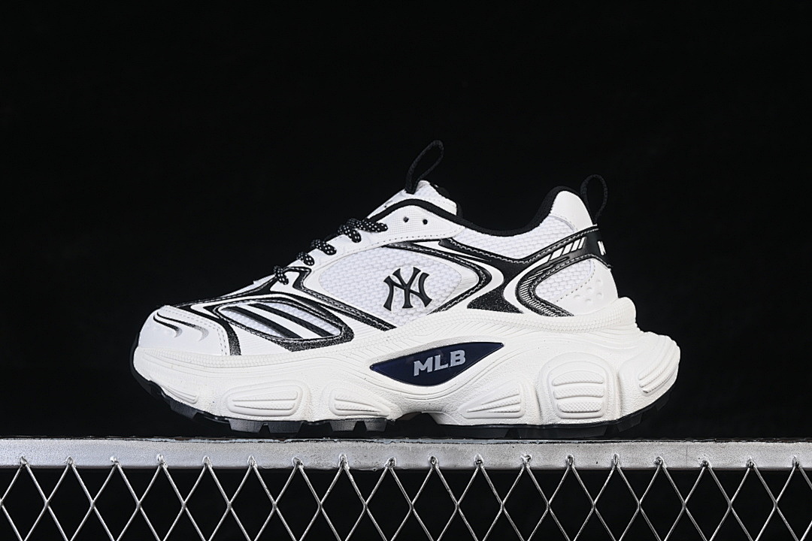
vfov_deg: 18.2
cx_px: 406
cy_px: 270
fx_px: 1692
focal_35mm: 75
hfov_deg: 27.0
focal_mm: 50
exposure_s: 1/80
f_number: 8
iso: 160
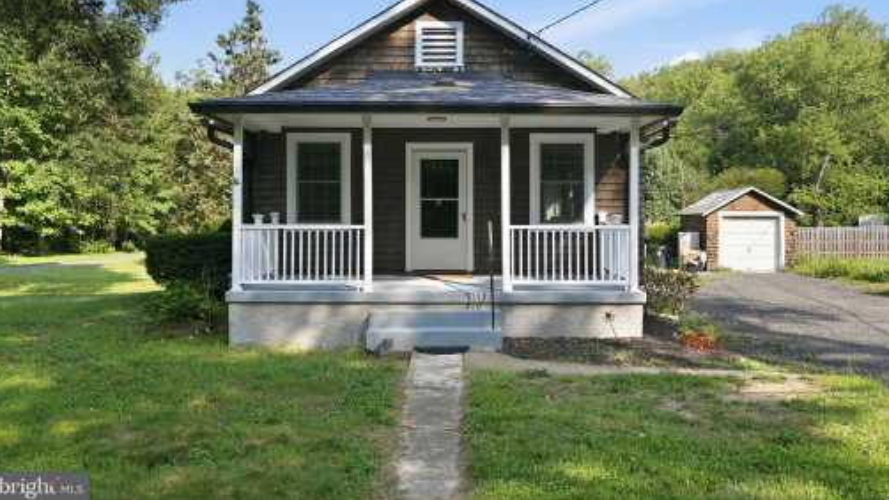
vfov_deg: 37.0
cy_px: 202
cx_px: 444
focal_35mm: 32
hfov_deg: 61.8
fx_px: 743
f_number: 4
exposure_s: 1/320
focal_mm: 29.5
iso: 80
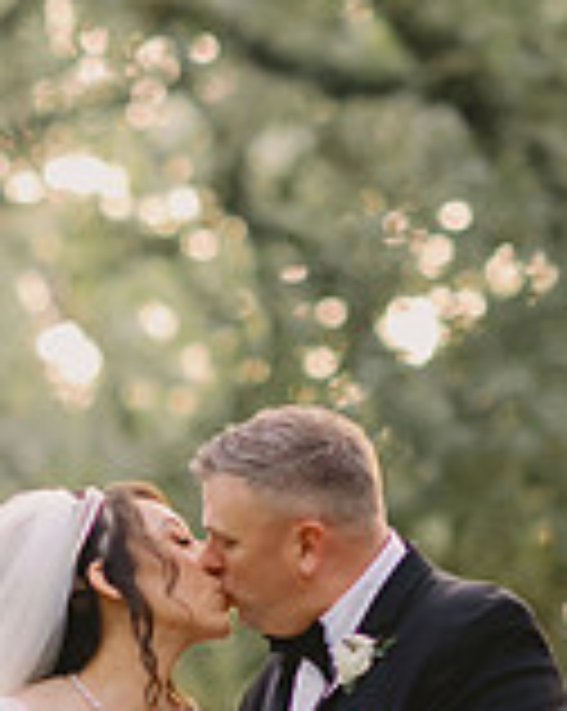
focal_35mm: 319
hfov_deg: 4.8
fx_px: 6704
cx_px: 75
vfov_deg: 6.1
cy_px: 601
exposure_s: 1/400
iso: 1250
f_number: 2
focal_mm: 85
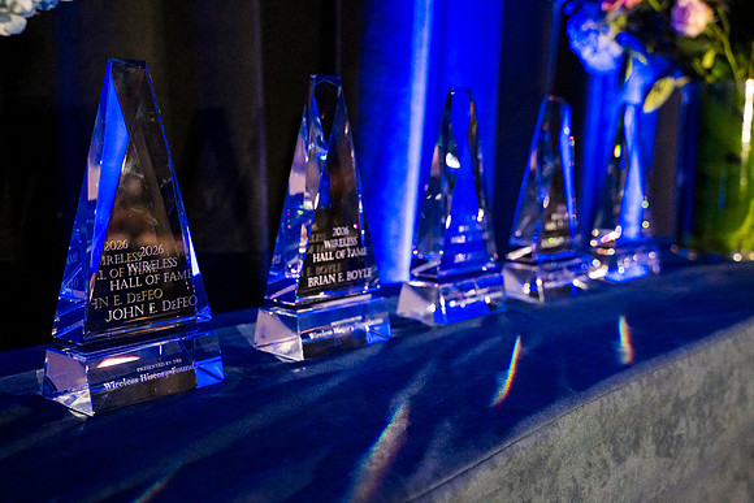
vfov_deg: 34.2
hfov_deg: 49.5
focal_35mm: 39
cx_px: 377
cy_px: 252
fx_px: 817
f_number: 4
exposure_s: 1/125
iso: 10000
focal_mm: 39
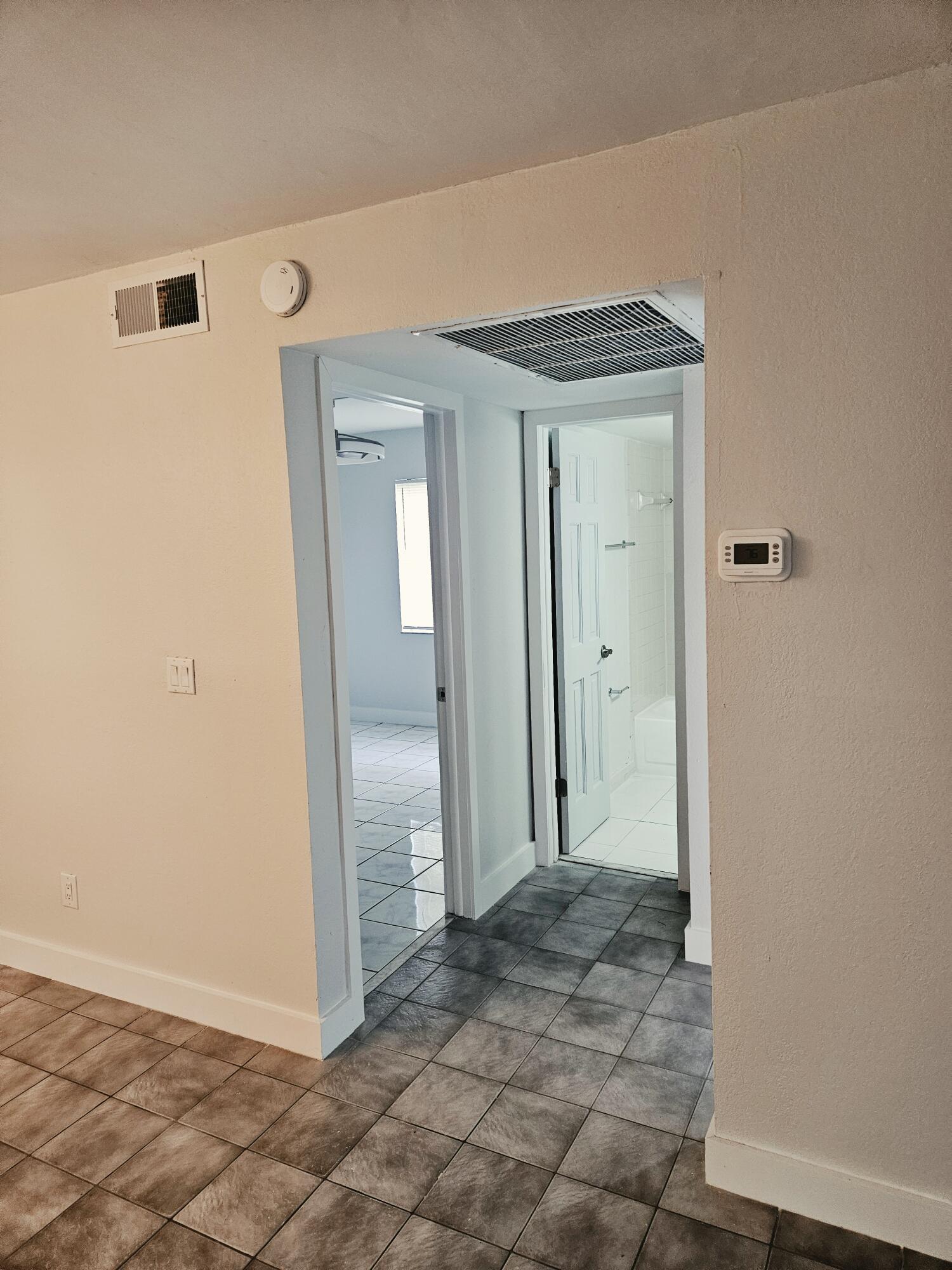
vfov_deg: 73.9
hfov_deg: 58.9
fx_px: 843
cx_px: 476
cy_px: 635
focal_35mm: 23
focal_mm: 5.4
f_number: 1.8
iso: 320
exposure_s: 1/120
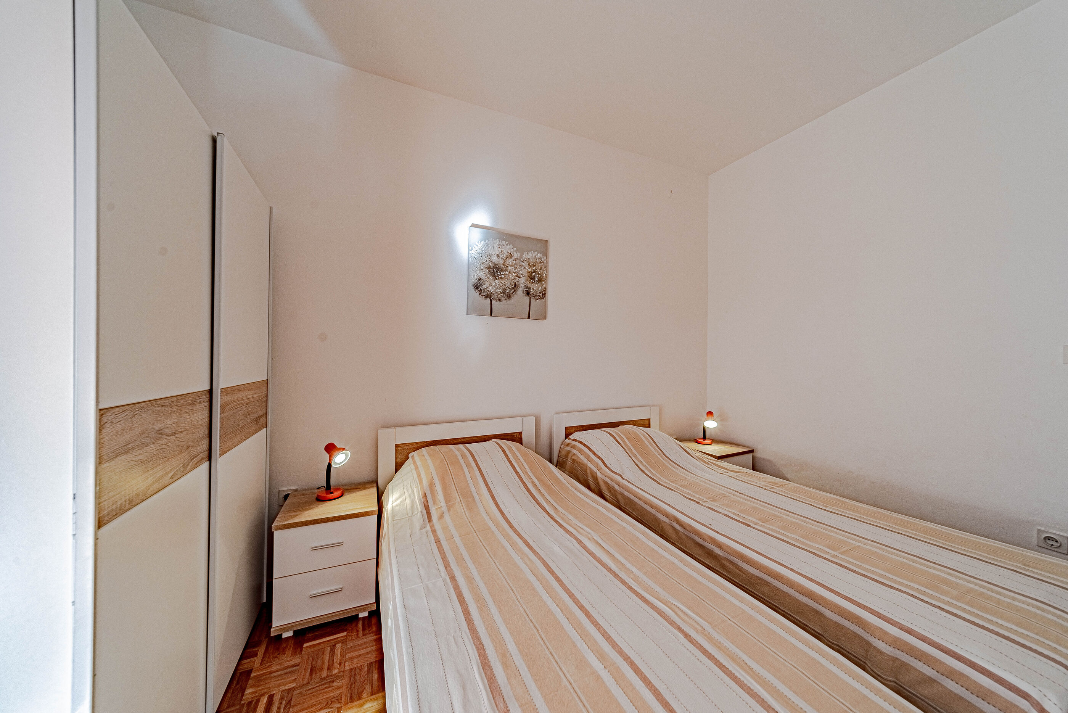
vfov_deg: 90.1
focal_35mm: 12
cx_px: 534
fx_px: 356
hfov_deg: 112.6
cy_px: 356
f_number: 8
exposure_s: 1/640
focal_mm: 12
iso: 400
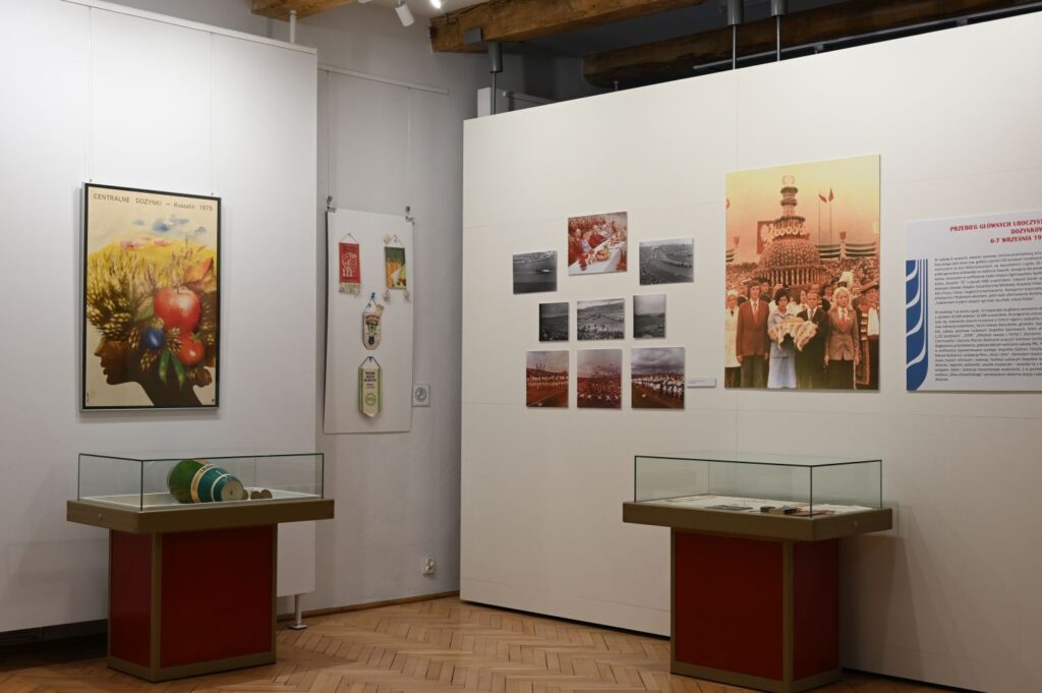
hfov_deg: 42.8
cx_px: 521
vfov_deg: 29.2
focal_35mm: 46
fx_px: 1330
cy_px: 346
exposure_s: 1/13
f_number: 9
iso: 800
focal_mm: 46
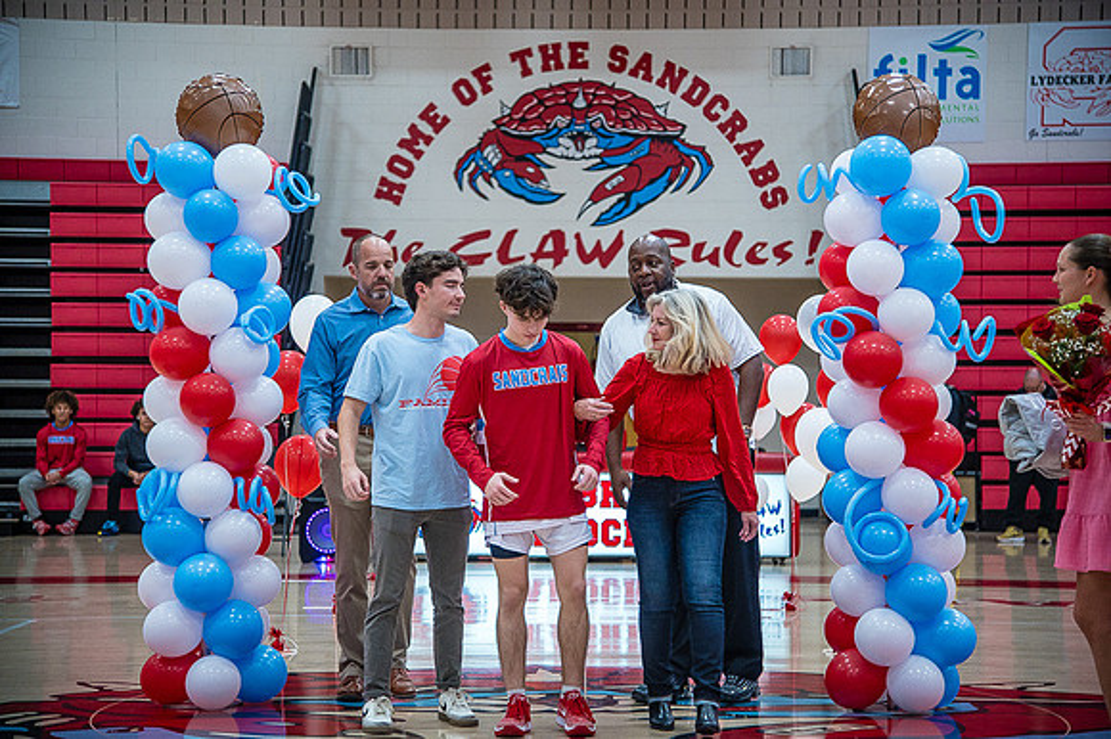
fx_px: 2529
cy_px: 370
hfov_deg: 24.8
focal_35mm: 82
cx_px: 556
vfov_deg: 16.6
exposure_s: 1/320
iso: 2000
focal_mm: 82
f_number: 4
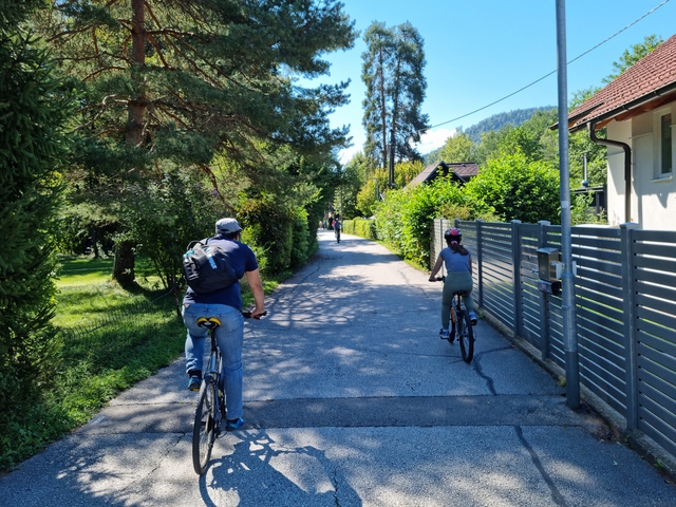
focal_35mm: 27
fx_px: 527
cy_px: 254
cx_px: 338
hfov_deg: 65.3
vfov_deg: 51.4
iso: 25
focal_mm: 5.9
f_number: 2
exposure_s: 1/507
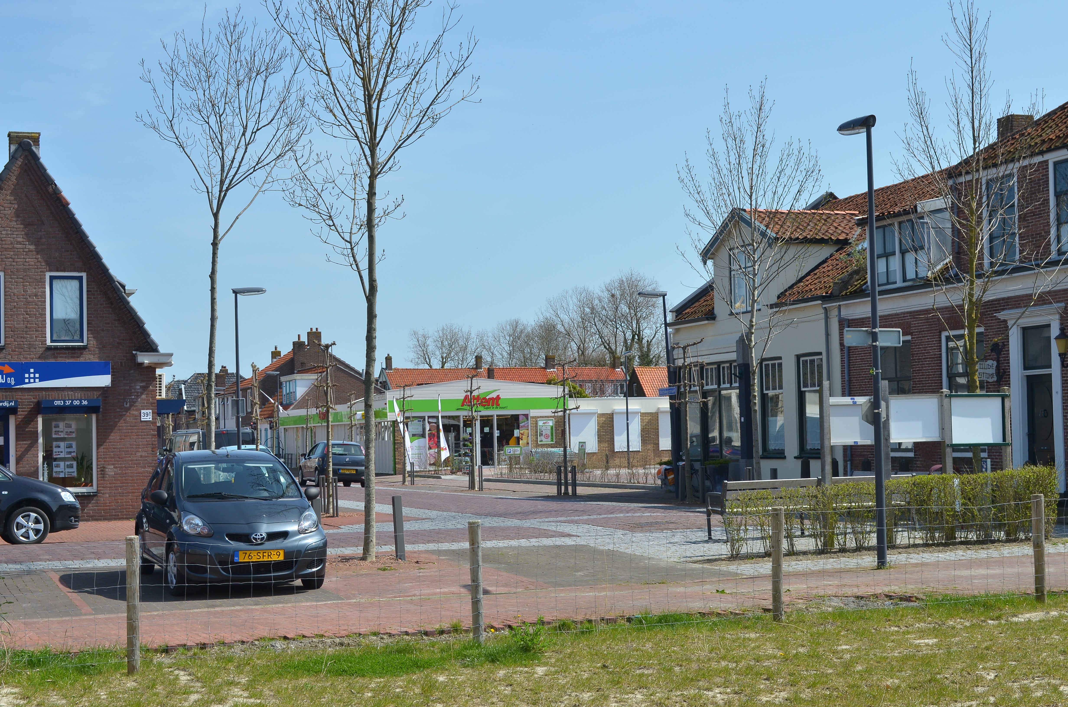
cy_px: 354
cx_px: 534
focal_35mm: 57
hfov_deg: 35.1
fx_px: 1687
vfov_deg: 23.7
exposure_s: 1/320
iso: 200
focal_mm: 38
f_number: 10
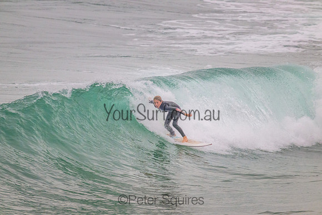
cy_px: 108
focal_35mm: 800
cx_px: 161
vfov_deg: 1.7
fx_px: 7157
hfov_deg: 2.6
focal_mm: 800
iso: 4500
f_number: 11
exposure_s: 1/1250
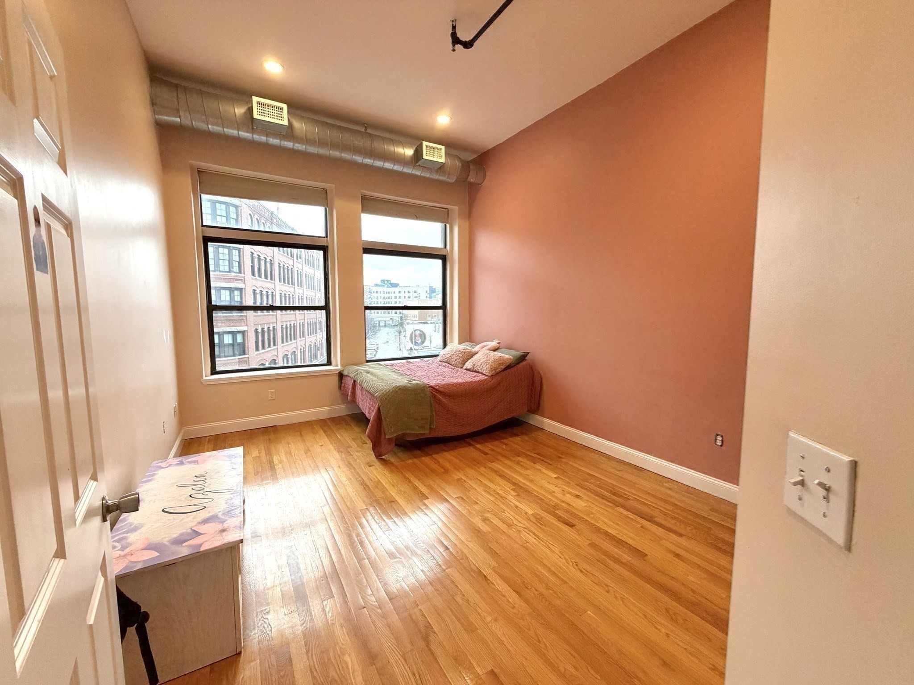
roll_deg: +0.6
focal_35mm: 14
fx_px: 370
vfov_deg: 85.7
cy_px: 342
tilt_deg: -5.4
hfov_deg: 102.1
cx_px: 457
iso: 200
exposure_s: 1/60
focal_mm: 2.22
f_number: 2.2
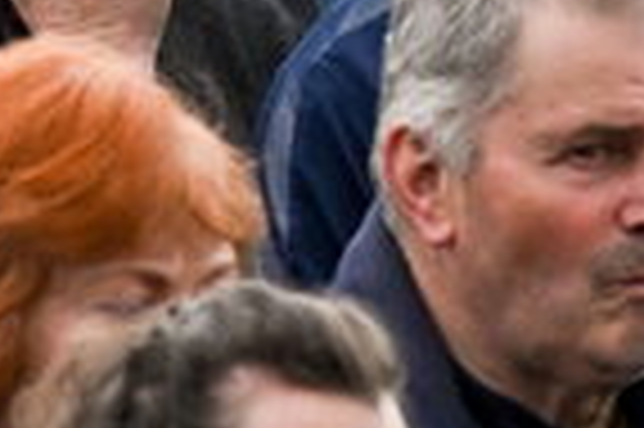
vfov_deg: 0.3
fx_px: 76798
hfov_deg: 0.5
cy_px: -912
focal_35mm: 4298
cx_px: -275
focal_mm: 600
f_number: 6.3
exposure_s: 1/1250
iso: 500
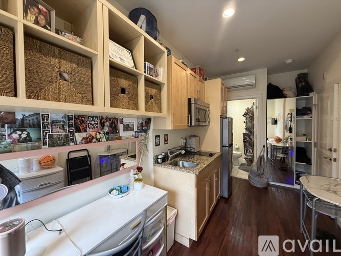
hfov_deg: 102.1
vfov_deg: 85.7
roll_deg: +0.6
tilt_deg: -1.0
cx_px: 170
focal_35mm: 14
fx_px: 138
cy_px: 128
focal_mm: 2.22
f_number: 2.2
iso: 320
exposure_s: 1/60
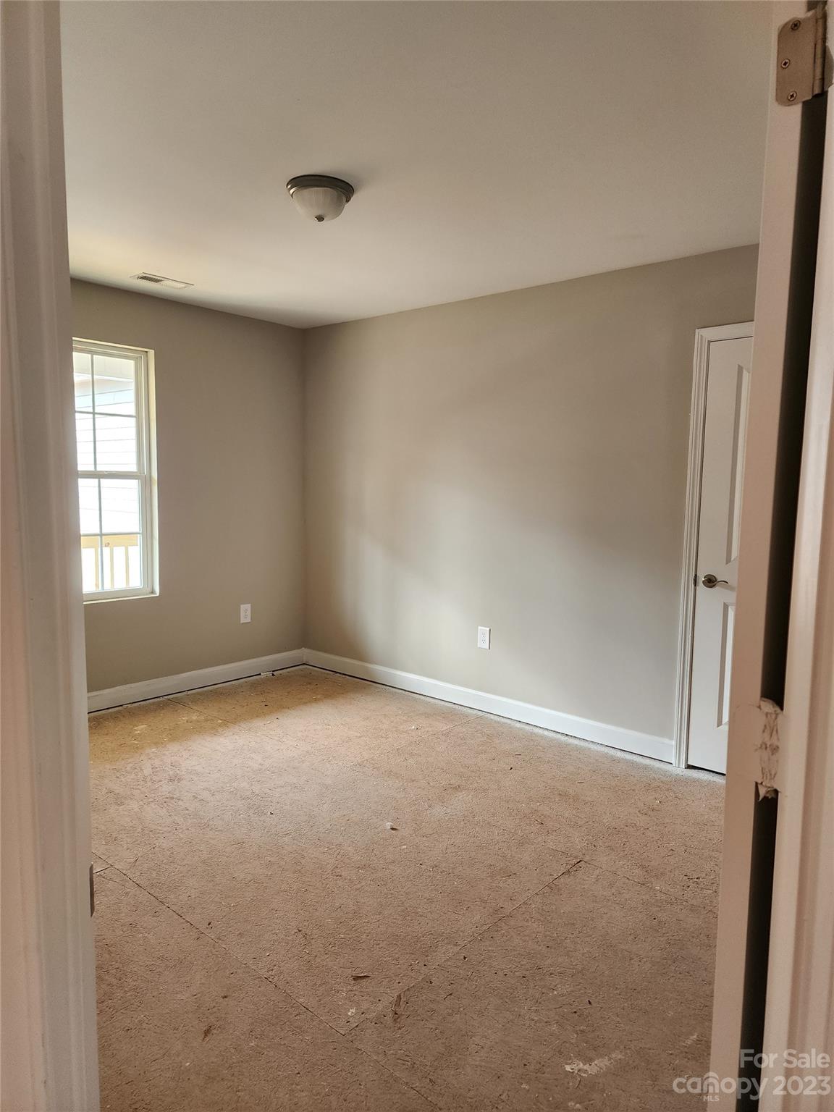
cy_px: 556
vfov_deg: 73.9
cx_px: 417
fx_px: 739
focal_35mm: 23
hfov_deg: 58.9
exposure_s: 1/180
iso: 160
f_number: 1.8
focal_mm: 6.4
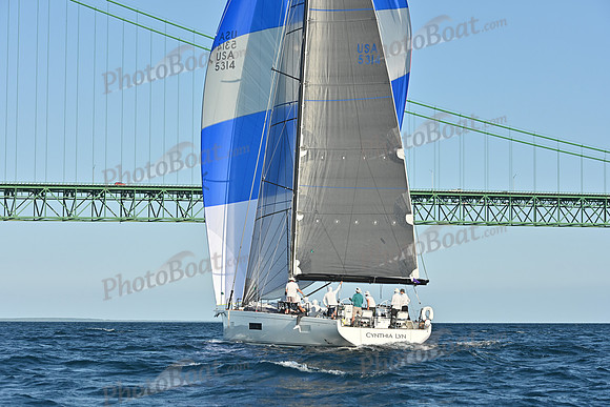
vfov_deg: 13.7
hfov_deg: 20.4
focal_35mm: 100
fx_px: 1695
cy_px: 204
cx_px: 305
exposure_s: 1/1600
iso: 320
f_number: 8
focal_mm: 100
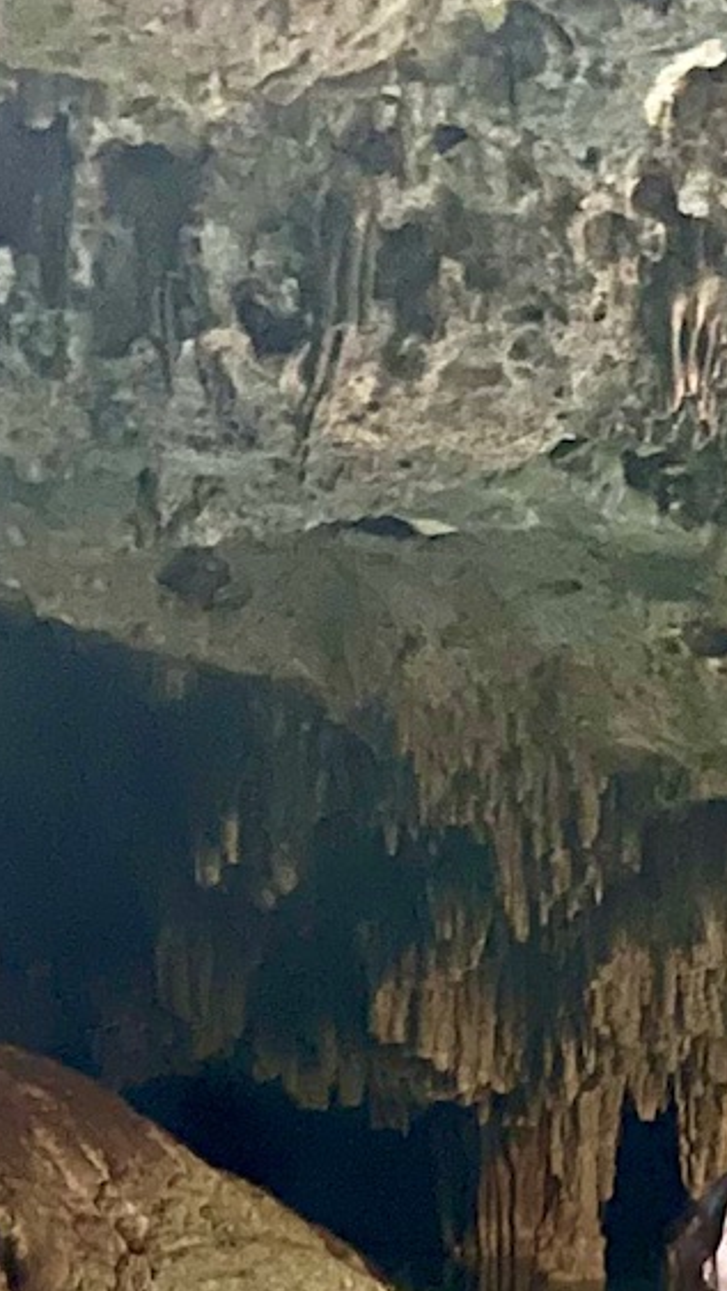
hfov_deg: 11.3
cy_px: 1406
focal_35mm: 103
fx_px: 3527
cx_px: 1126
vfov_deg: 19.9
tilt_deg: -8.1
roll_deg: -1.2
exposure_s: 1/25
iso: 1000
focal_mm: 5.1
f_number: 1.6
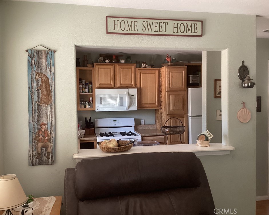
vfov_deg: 44.5
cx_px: 133
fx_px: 263
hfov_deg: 54.2
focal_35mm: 33
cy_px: 105
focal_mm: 3.3
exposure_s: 1/50
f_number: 2.4
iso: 250
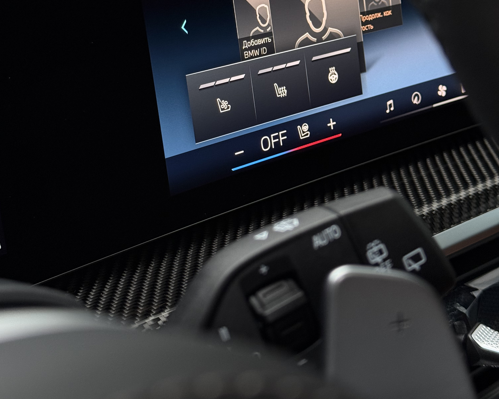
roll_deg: -1.4
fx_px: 930
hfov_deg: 30.0
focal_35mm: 63
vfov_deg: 23.9
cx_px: 248
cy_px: 84
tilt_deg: -18.1
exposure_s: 1/49
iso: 160
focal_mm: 6.76
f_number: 1.78
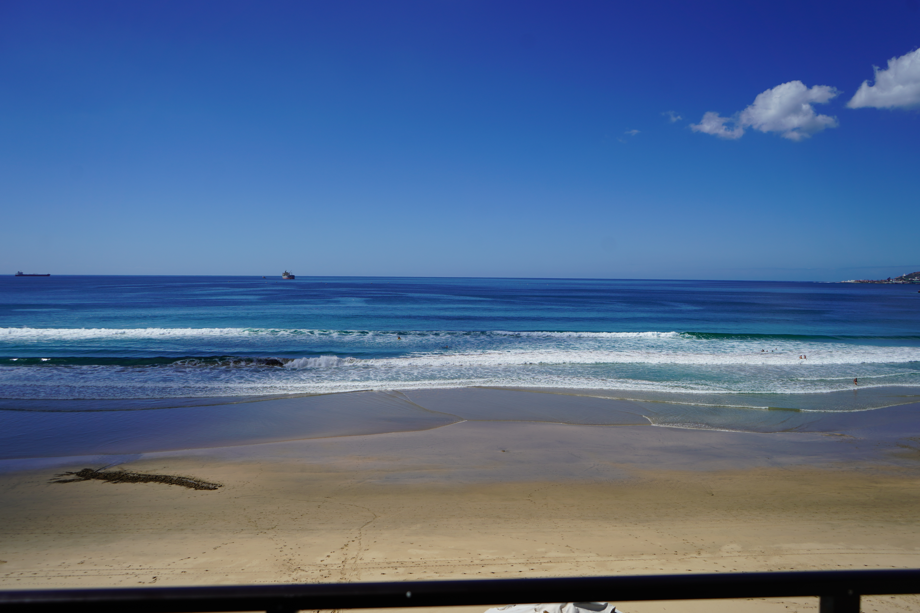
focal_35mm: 28
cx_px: 460
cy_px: 306
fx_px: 715
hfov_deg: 65.5
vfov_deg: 46.4
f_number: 5
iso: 100
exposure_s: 1/1600
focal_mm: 28
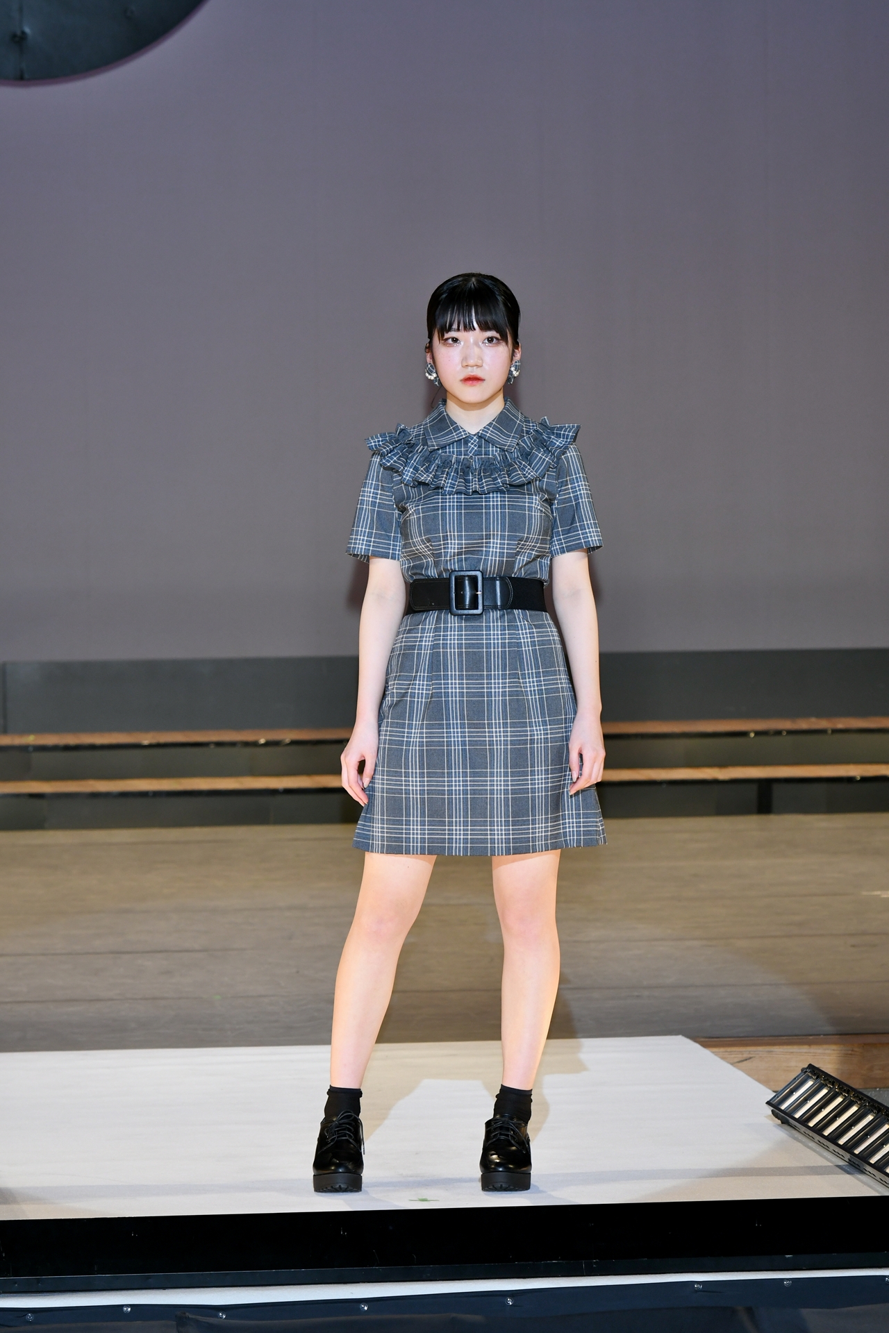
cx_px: 444
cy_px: 666
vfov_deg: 11.4
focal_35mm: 180
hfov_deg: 7.6
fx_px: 6667
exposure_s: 1/250
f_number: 5.6
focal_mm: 120
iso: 800
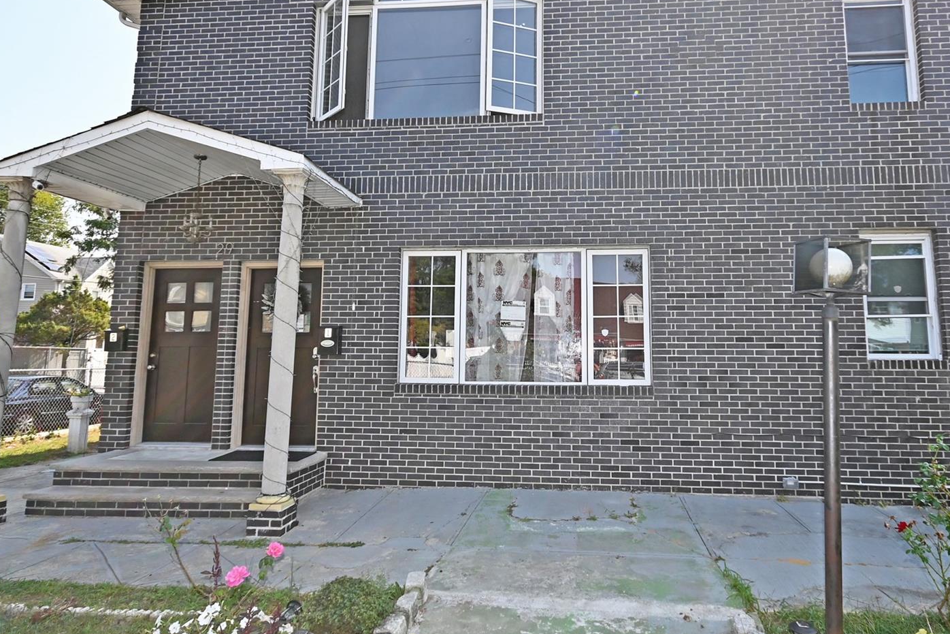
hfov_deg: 78.3
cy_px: 270
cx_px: 528
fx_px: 581
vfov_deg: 57.0
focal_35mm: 22
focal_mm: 10
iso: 100
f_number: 7.1
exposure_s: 1/200
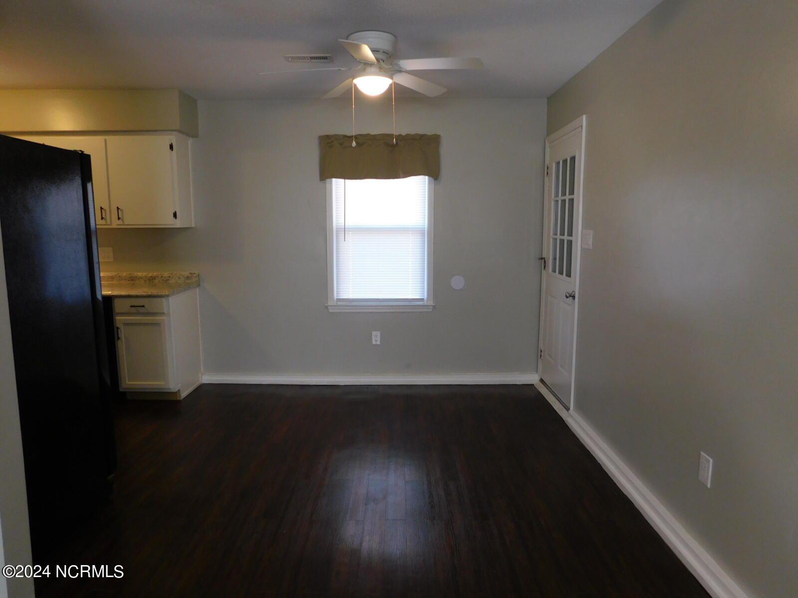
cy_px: 299
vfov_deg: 58.9
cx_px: 399
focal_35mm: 23
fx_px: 530
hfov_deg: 73.9
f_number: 3
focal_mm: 4
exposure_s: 1/30
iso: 180
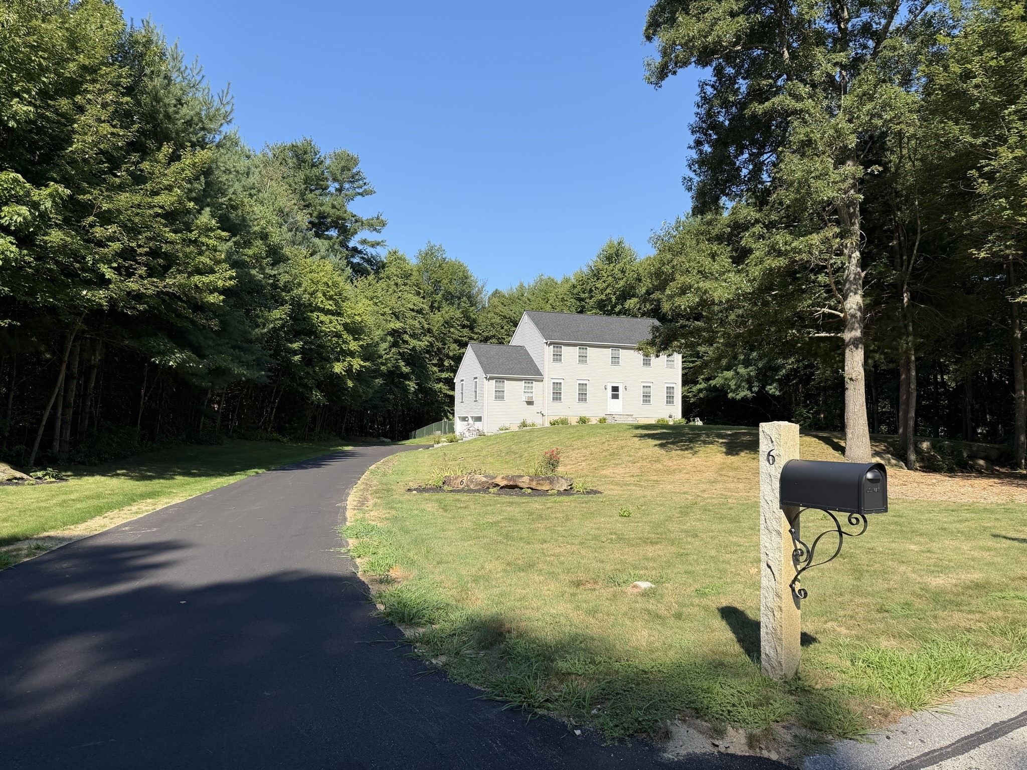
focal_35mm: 24
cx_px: 514
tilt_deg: +2.4
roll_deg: -0.6
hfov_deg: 71.6
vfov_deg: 56.8
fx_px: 712
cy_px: 385
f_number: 1.78
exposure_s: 1/2525
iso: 80
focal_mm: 6.76
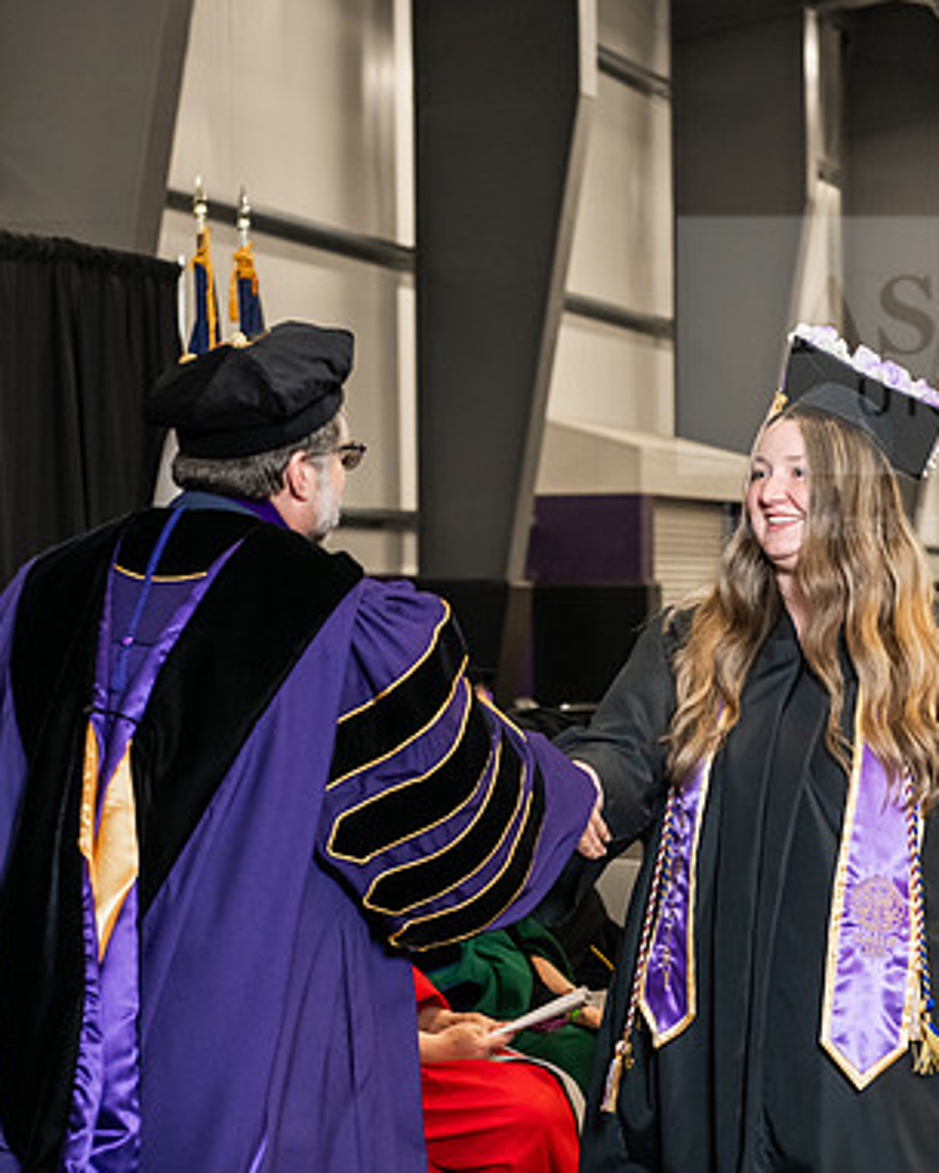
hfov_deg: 15.4
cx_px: 585
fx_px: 3472
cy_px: 590
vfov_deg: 19.2
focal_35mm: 100
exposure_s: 1/200
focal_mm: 70
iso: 2500
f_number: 5
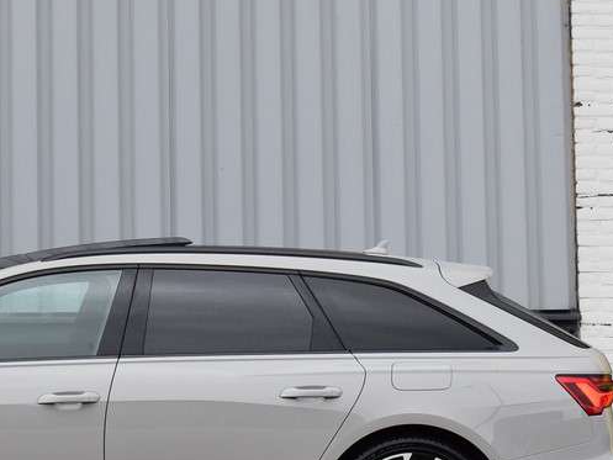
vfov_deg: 12.5
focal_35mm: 119
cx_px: 57
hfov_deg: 16.3
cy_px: 264
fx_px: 2108
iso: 400
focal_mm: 40
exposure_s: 1/250
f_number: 8
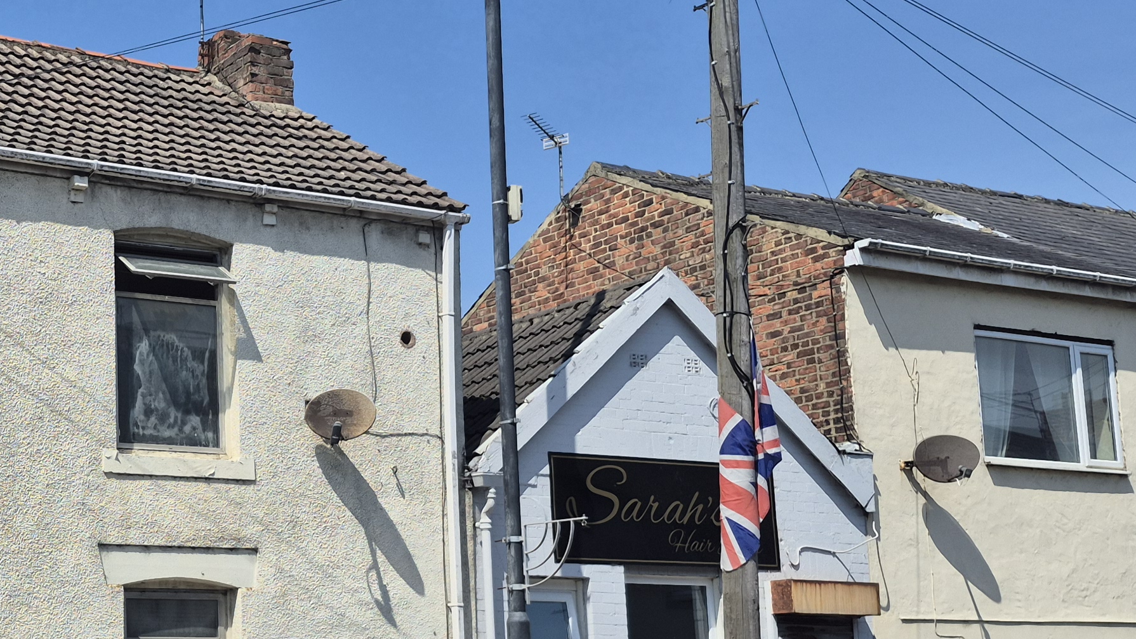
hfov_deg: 34.3
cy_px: 494
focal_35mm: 56
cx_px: 36
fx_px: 1687
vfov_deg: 21.2
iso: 25
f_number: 1.8
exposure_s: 1/2448
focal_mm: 5.4
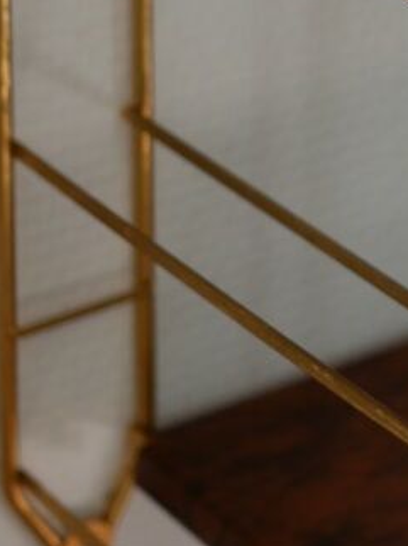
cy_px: -119
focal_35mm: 160
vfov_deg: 12.1
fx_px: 2518
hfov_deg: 9.1
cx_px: 568
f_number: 2.5
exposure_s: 1/250
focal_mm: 20
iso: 200
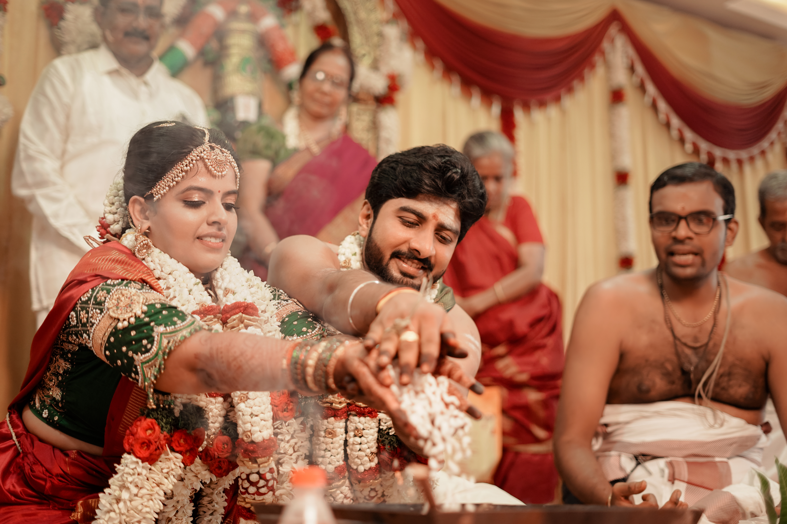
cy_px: 262
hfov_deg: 39.6
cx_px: 394
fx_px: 1093
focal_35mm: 50
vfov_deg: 27.0
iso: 640
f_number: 1.8
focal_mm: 50
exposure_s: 1/200
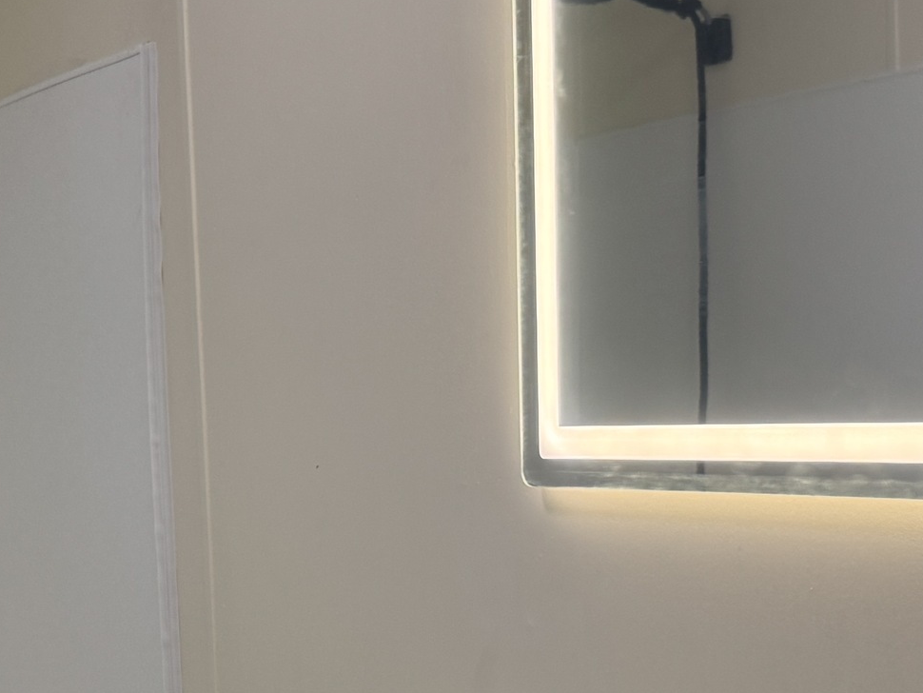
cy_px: 642
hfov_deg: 25.0
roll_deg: +2.4
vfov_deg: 19.0
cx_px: 115
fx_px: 2027
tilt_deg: -6.3
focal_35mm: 76
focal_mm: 6.76
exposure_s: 1/120
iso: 125
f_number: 1.78
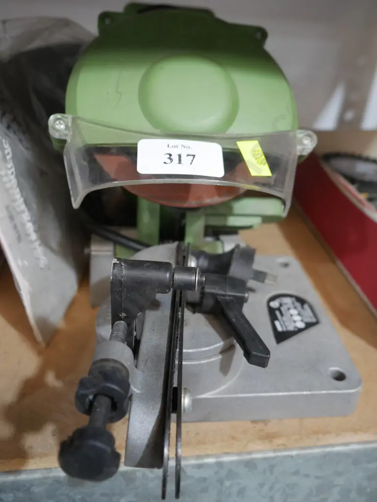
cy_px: 251
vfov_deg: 51.3
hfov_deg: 39.7
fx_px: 522
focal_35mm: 36
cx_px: 188
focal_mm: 18
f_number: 4
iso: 1250
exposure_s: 1/60
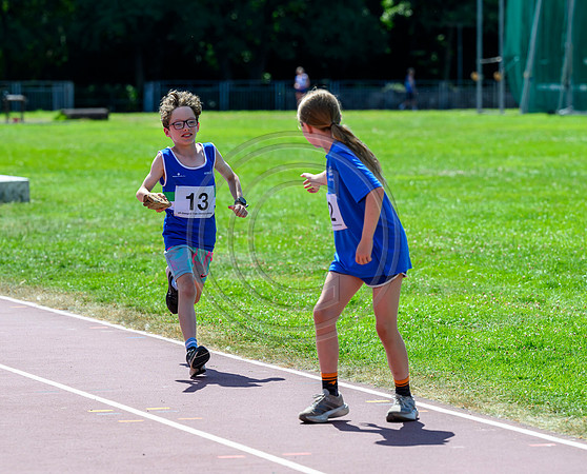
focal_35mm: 212
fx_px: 3702
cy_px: 235
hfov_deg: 9.1
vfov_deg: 7.3
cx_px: 283
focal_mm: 150
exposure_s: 1/2000
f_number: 4.5
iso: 500
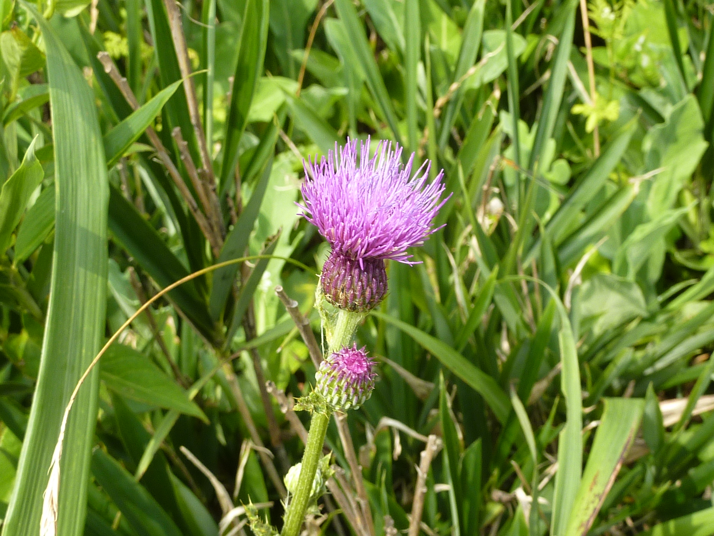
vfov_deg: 23.3
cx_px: 357
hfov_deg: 30.7
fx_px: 1299
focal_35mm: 63
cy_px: 268
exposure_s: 1/250
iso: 80
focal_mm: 5.7
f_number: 4
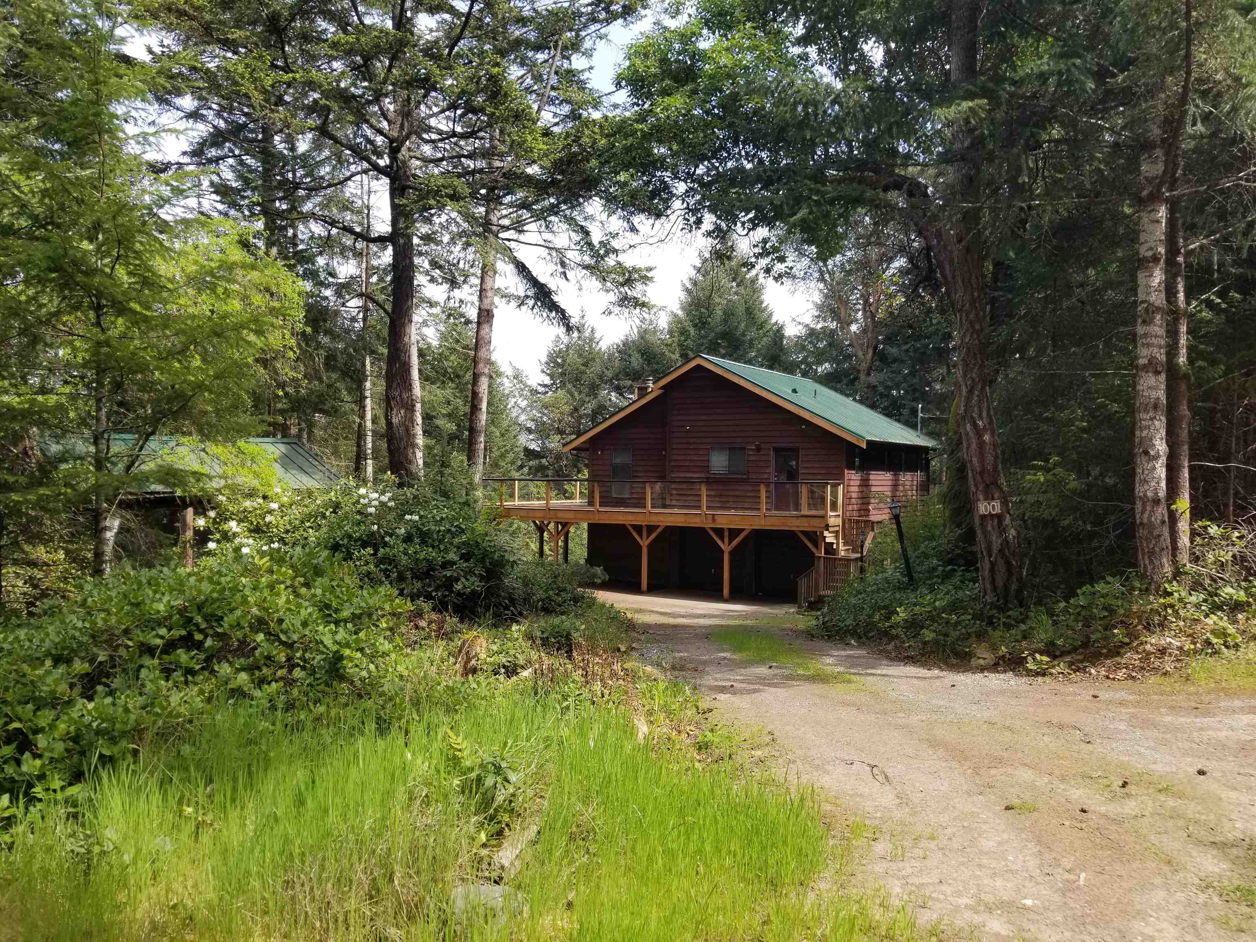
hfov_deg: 67.3
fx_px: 943
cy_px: 471
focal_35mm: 26
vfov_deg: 53.1
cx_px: 628
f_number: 1.7
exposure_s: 1/816
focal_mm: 4.25
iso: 50
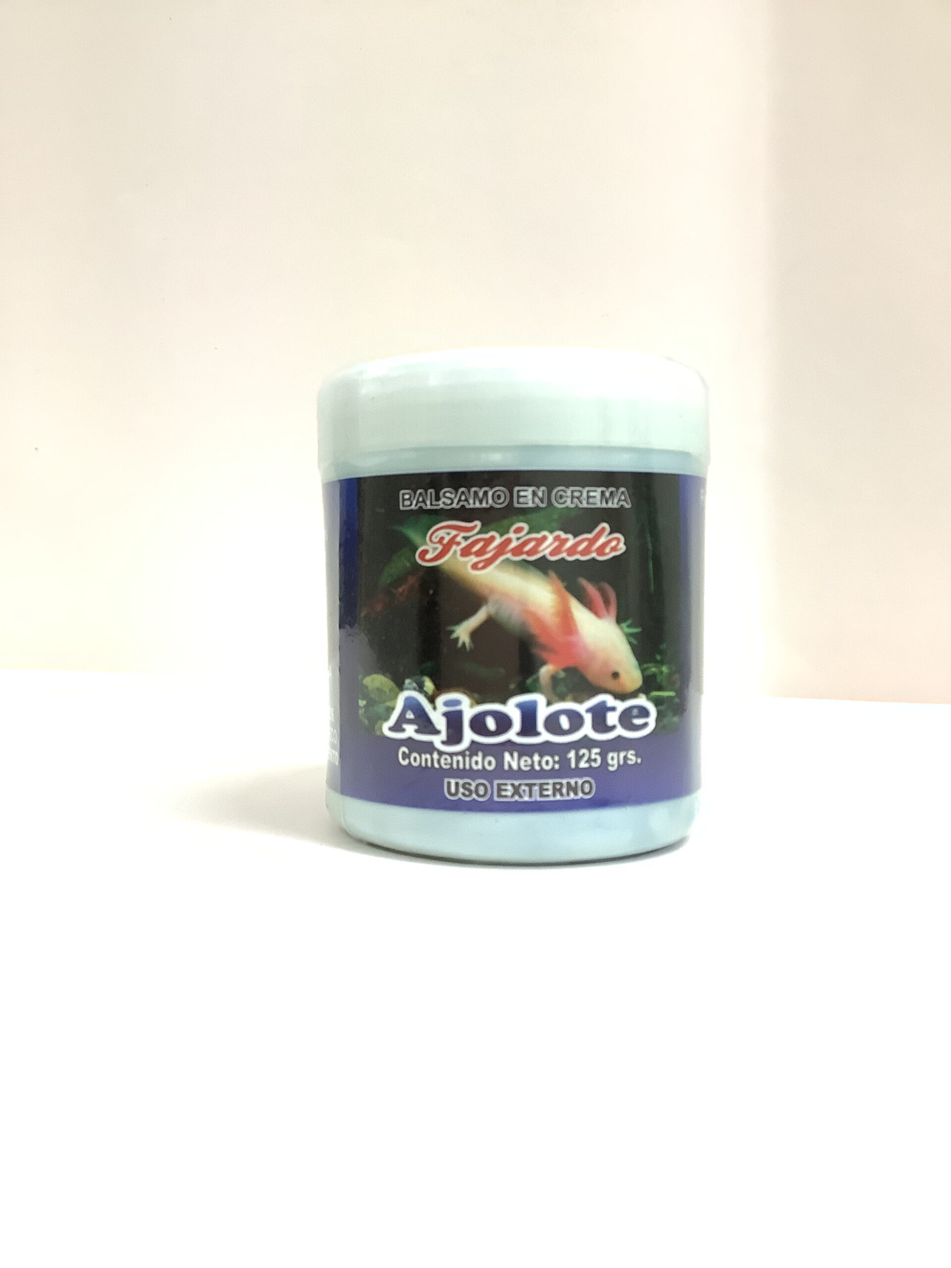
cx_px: 476
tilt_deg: -3.3
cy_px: 634
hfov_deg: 45.4
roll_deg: +0.2
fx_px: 1136
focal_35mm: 31
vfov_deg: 58.4
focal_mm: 3.3
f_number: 2.4
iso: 250
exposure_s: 1/60
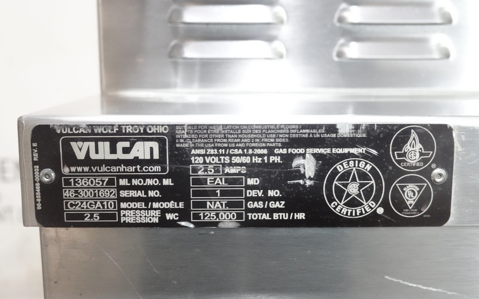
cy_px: 158
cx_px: 240
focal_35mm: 46
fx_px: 600
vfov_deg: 28.0
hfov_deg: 43.5
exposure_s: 1/50
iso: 3200
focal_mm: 16.54
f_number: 4
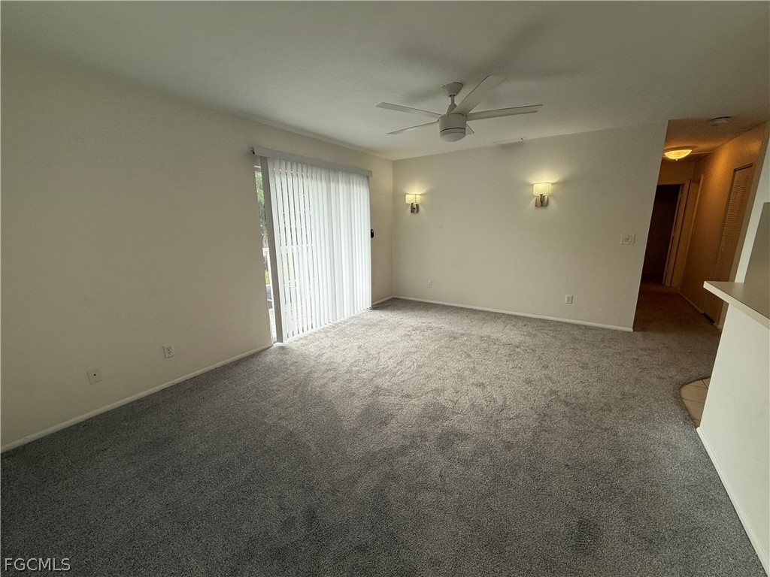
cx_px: 385
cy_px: 288
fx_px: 311
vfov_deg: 85.7
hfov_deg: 102.1
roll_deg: +0.7
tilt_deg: -11.9
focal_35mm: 14
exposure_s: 1/208
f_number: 2.2
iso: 50
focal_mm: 2.22
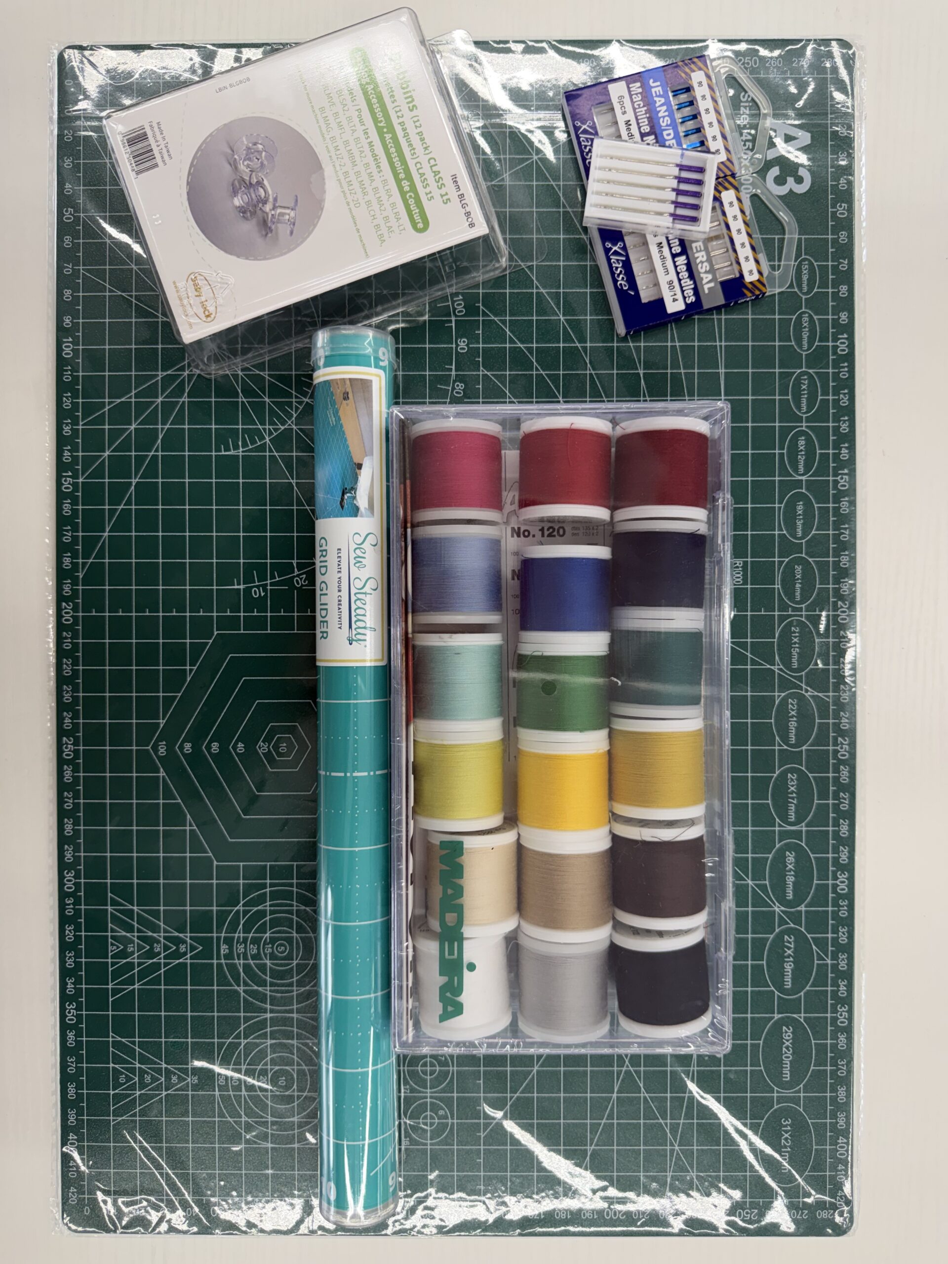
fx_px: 876
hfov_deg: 56.8
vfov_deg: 71.6
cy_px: 632
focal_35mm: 24
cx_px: 474
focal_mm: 6.76
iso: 64
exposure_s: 1/172
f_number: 1.78
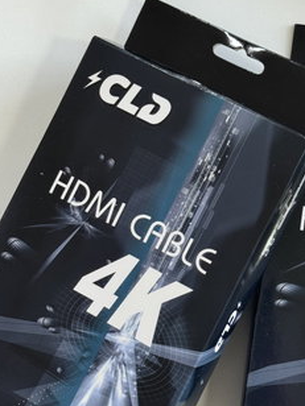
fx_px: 975
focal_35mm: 83
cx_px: 256
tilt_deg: -85.4
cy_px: 243
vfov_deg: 23.5
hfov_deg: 17.6
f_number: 1.78
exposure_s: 1/148
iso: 64
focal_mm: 6.76
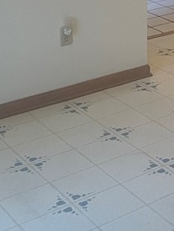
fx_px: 649
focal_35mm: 97
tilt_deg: -6.2
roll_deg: -1.2
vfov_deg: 18.1
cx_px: 309
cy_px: -114
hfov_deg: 13.7
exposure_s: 1/60
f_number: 1.6
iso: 100
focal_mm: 4.2
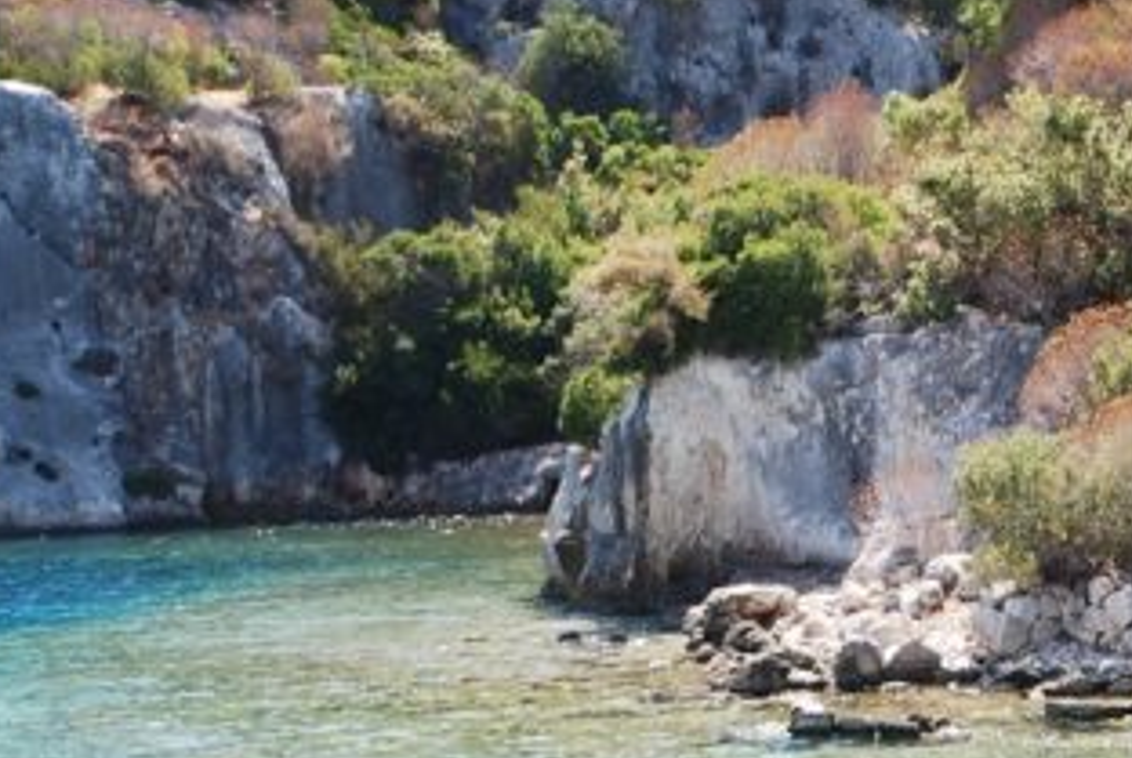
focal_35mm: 128
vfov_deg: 10.7
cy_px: 713
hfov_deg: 15.8
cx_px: 1050
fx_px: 4031
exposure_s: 1/160
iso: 100
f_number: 6.3
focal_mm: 38
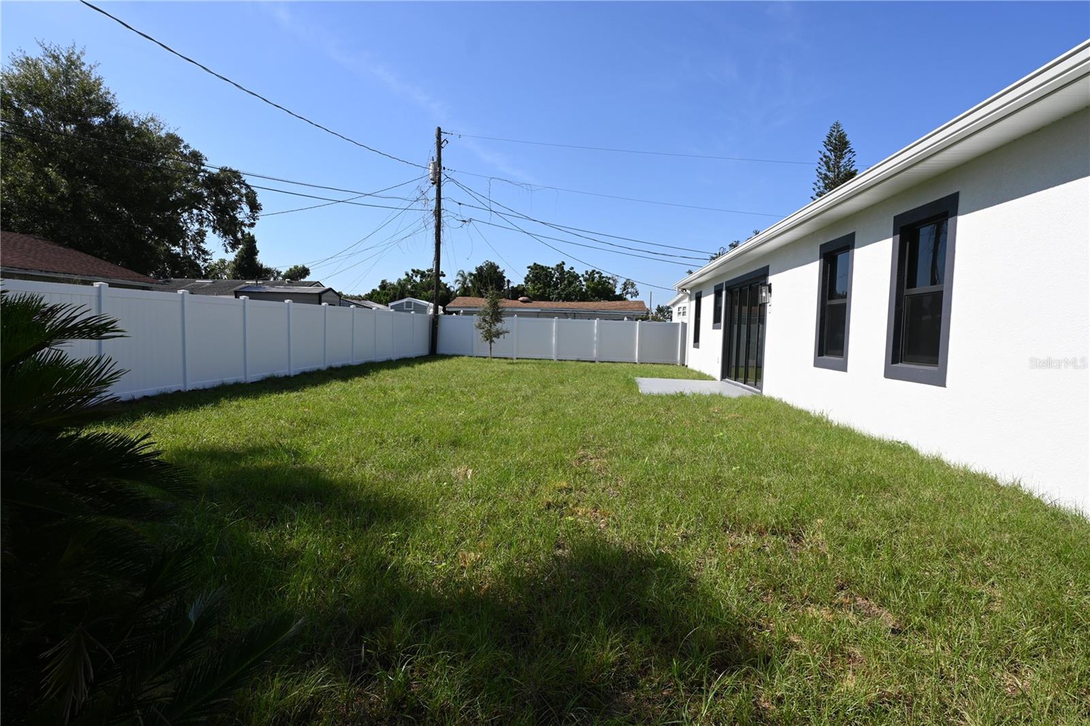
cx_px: 545
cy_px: 363
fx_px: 590
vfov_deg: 63.2
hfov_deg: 85.4
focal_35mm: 20
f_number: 8
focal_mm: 13
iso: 100
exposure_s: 1/250
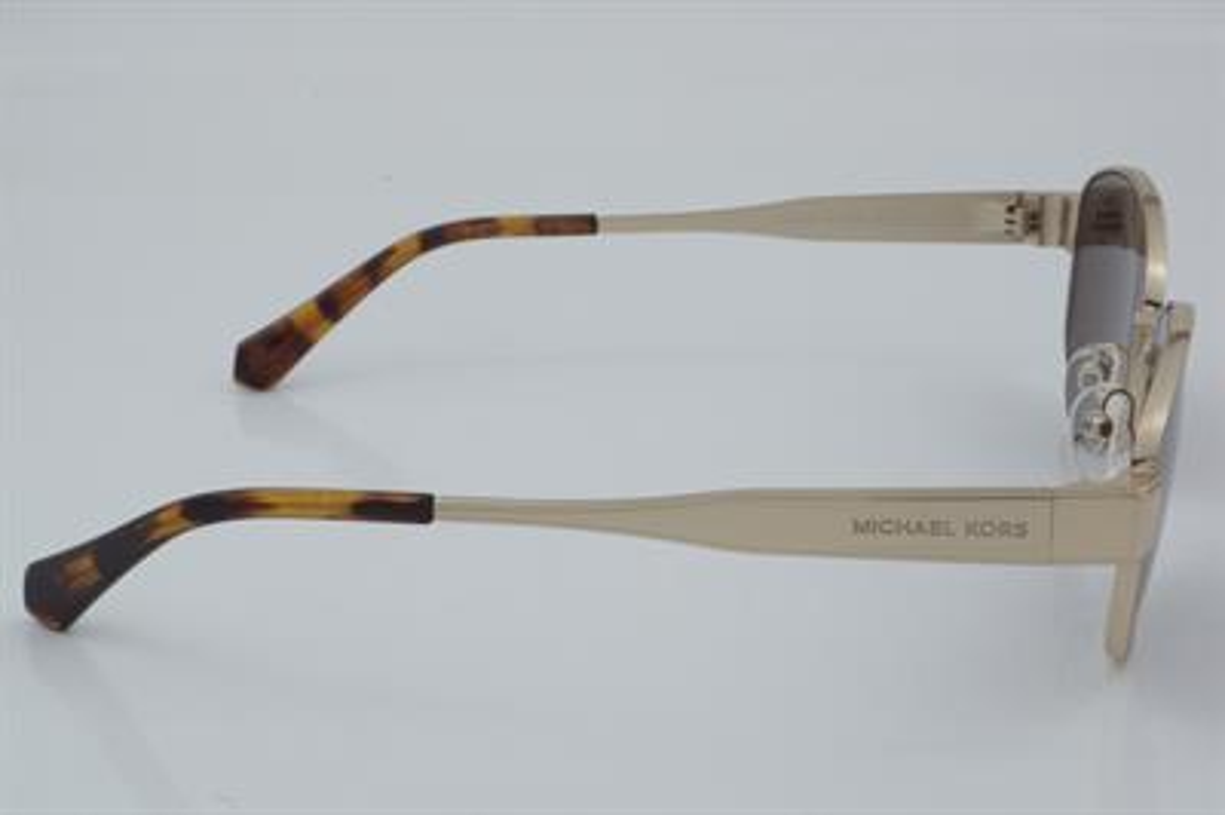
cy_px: 408
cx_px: 612
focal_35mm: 75
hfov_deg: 27.0
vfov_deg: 18.2
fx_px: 2550
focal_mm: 50
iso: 100
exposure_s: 1/4
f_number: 32
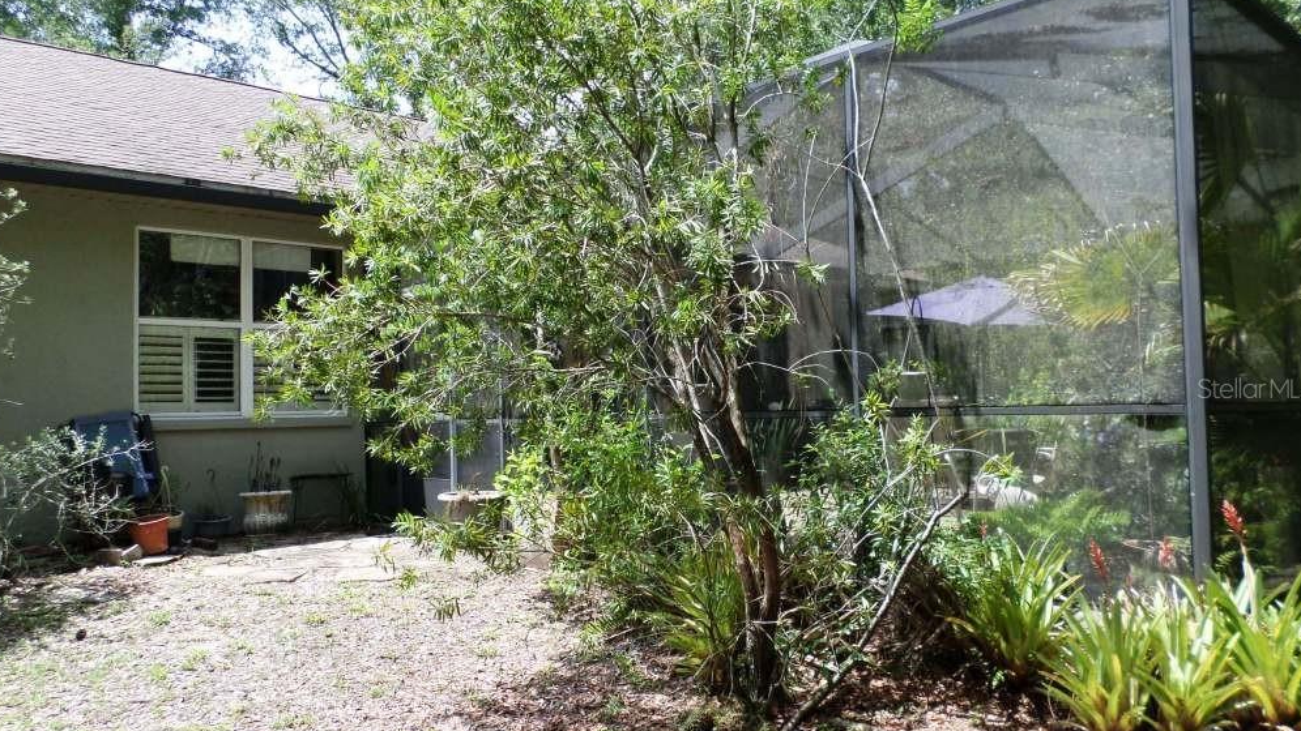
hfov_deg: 67.9
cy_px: 388
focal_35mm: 28
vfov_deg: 41.5
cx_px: 652
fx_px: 966
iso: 80
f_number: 2.5
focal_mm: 4.5
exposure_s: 1/500
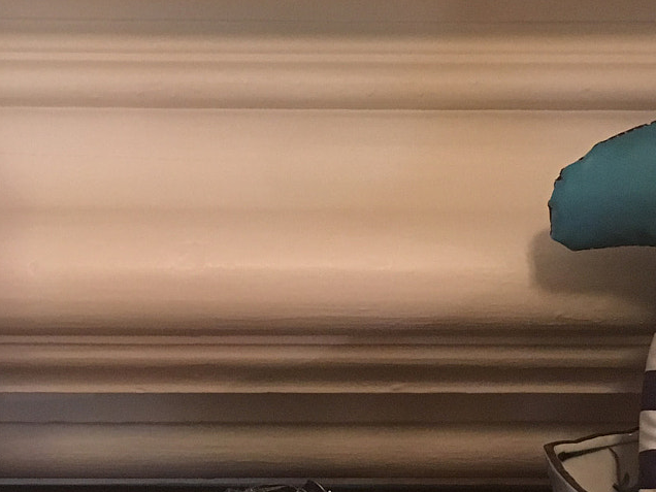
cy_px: 387
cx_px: 268
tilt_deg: -12.5
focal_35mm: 73
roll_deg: -0.1
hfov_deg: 26.6
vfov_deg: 20.0
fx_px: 1383
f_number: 2.2
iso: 200
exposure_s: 1/25
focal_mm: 4.15
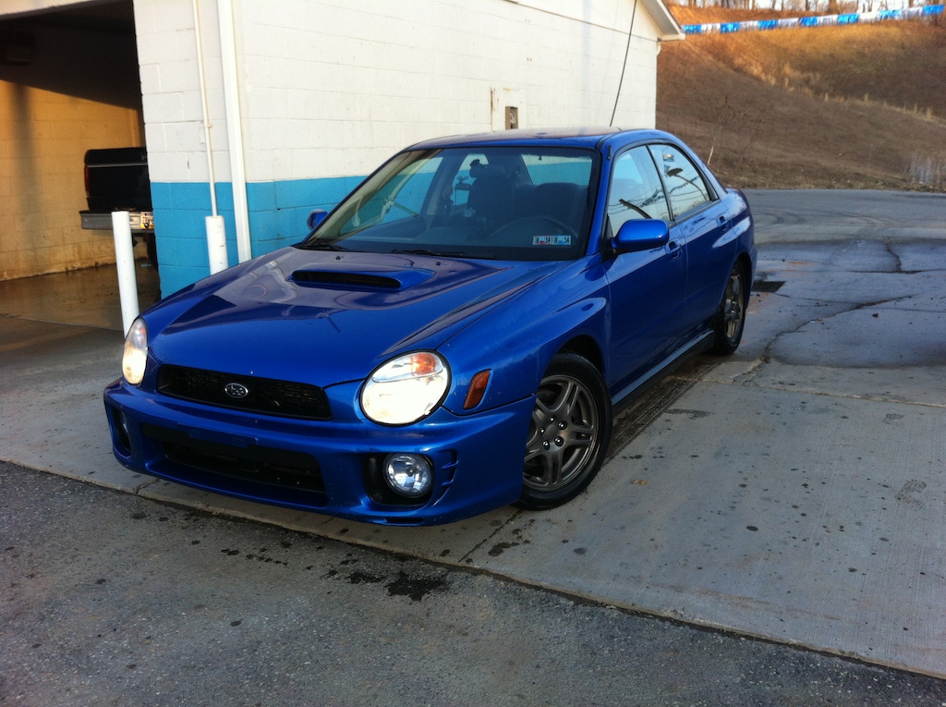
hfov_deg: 52.7
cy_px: 354
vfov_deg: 40.6
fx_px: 955
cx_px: 473
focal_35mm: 35
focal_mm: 3.85
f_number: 2.8
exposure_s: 1/136
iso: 80
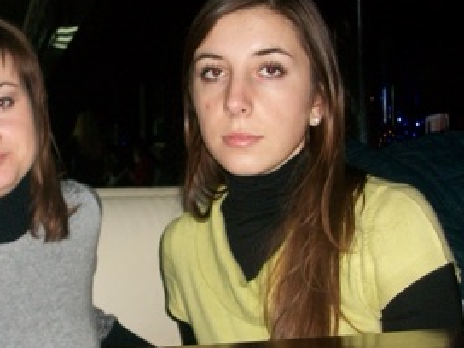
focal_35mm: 65
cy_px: 206
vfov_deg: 22.6
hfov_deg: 29.4
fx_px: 871
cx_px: 121
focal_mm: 5.7
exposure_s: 1/60
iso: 120
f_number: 2.8
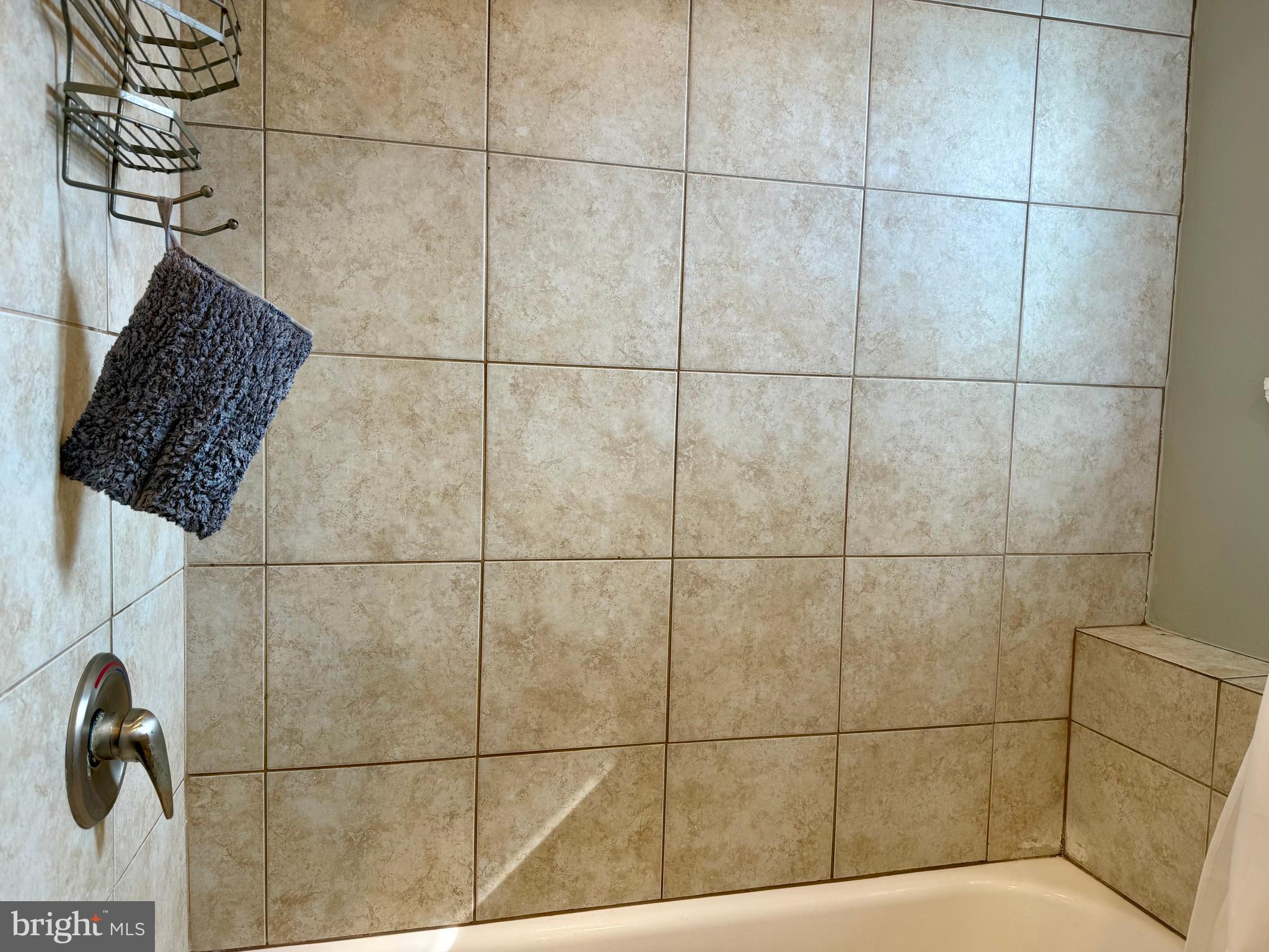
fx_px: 880
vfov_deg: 56.8
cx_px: 634
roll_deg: -2.0
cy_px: 476
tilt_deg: -4.3
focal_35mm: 24
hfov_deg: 71.6
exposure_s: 1/120
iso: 50
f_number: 1.78
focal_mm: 6.76
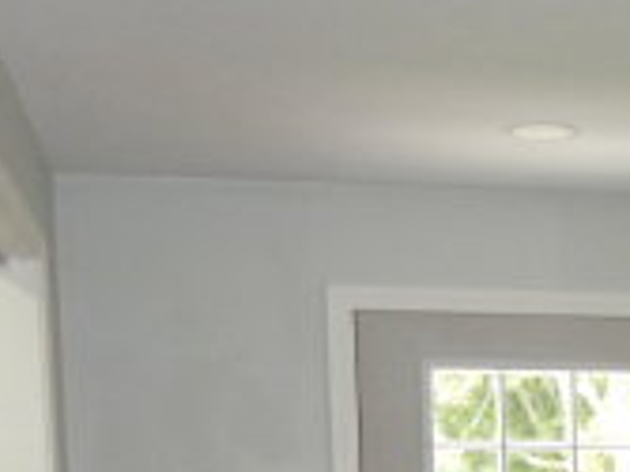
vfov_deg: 15.0
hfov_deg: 21.2
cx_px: 685
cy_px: 793
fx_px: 1600
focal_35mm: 88
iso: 200
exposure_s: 1/30
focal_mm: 4
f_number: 3
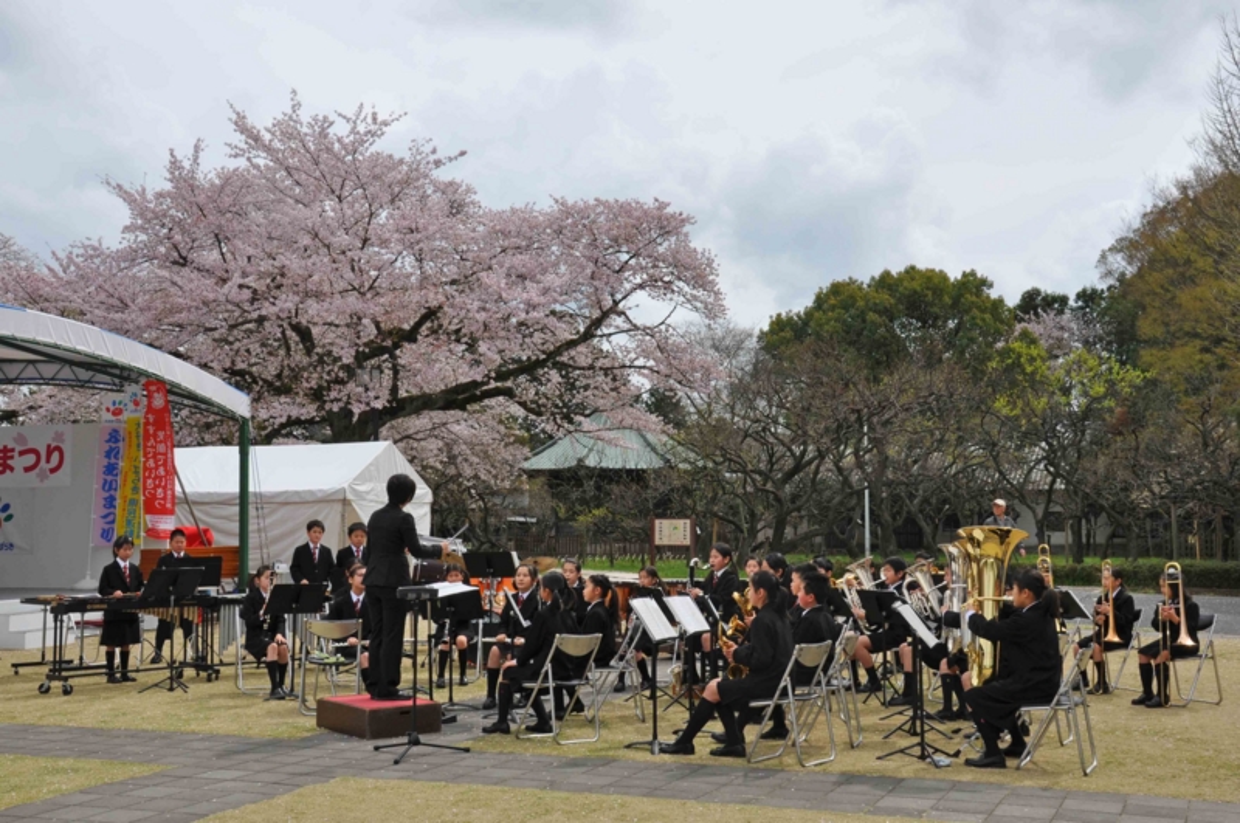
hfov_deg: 49.6
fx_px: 1341
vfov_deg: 34.1
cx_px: 620
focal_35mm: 39
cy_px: 412
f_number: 13
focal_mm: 26
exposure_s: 1/200
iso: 200
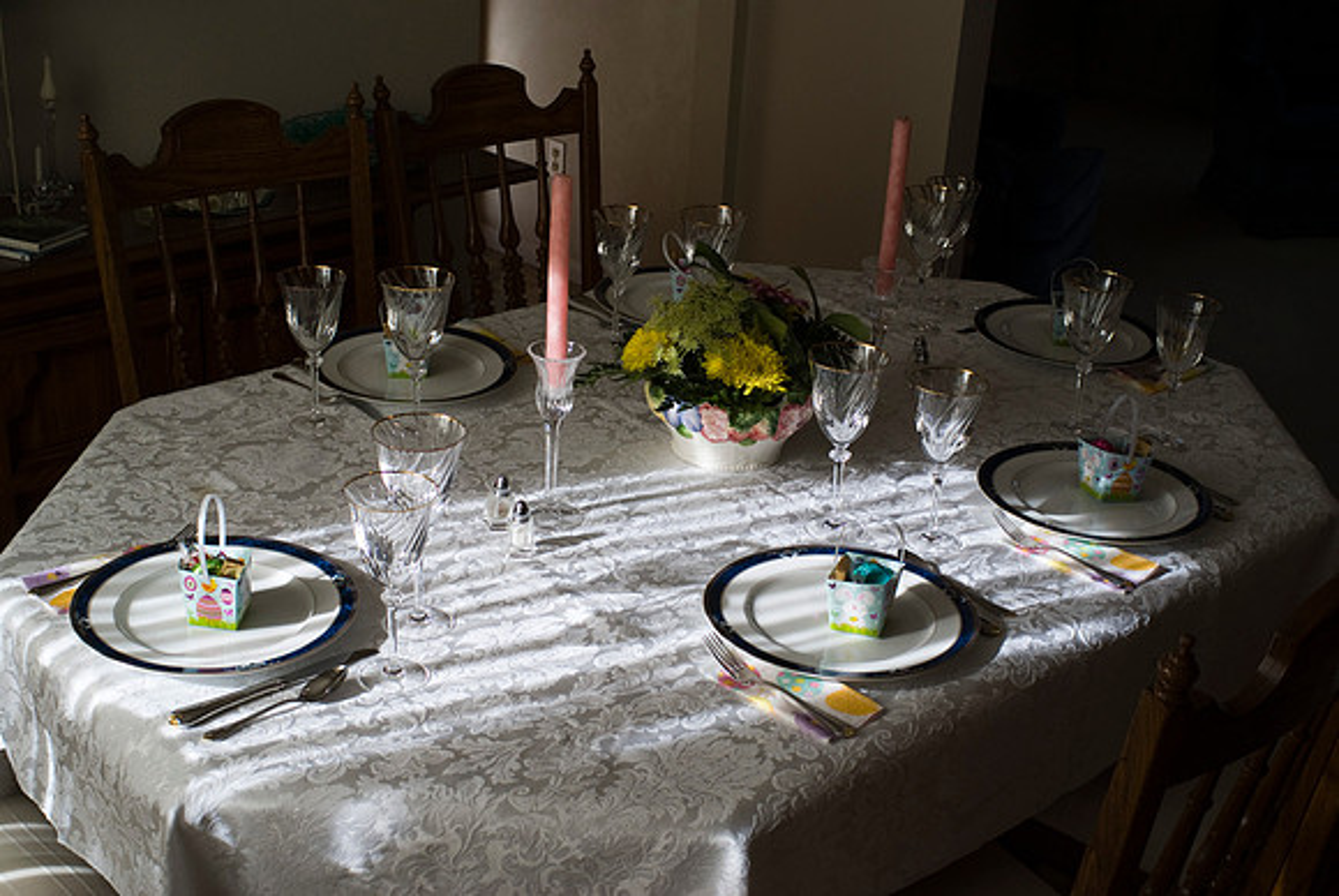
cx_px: 670
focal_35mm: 45
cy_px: 448
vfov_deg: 29.9
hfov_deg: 43.6
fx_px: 1675
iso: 200
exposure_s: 1/60
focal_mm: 30
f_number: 8
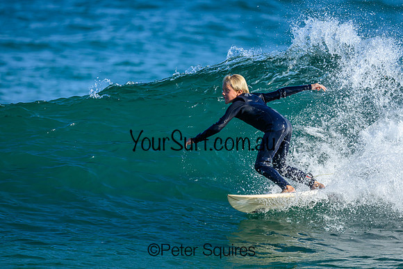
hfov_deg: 1.9
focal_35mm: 1061
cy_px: 128
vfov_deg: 1.3
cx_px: 248
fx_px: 11878
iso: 360
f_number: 6.3
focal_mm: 800
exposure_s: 1/2000
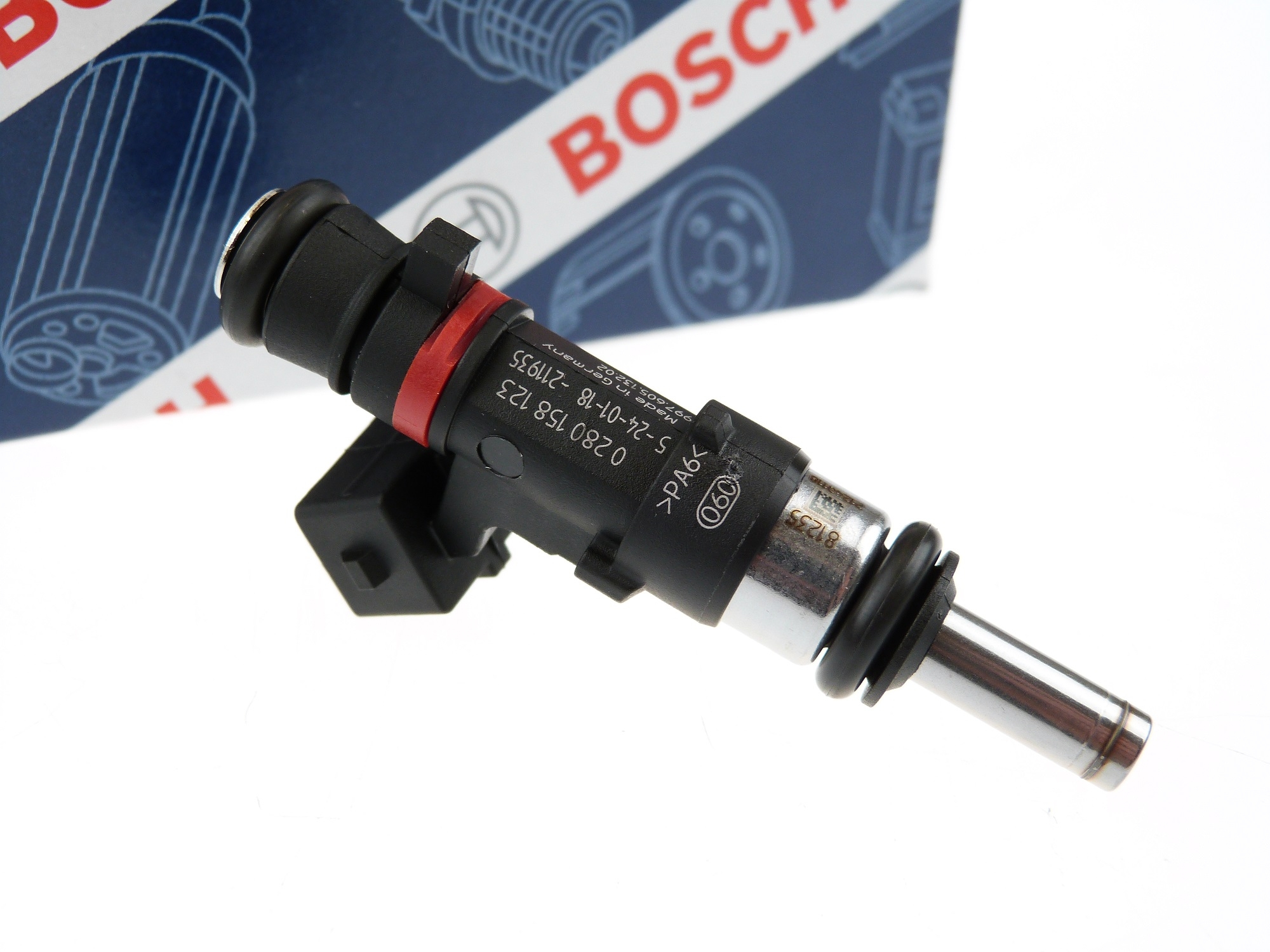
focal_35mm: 49
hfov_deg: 38.9
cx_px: 635
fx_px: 1798
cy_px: 476
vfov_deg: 29.7
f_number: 3.2
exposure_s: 1/100
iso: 100
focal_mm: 8.7
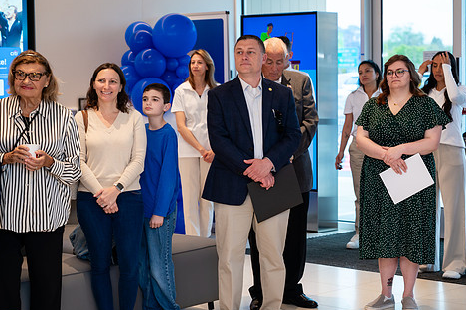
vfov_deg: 15.5
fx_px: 1138
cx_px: 281
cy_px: 156
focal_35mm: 88
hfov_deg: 23.1
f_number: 3.5
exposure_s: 1/200
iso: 640
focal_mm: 70
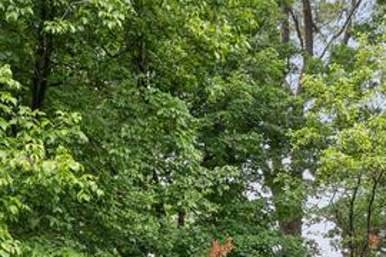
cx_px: 253
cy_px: 396
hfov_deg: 37.2
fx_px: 568
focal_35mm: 53
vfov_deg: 21.1
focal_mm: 14
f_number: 7.1
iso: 400
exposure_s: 1/80
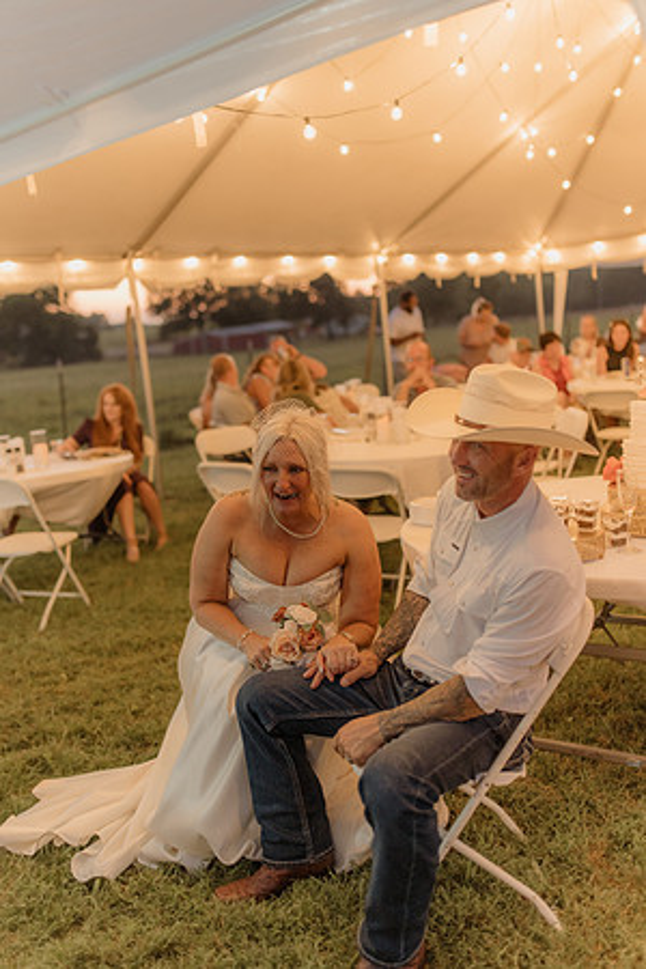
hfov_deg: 37.9
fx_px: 942
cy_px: 484
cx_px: 323
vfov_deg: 54.4
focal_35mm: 35
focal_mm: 35
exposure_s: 1/125
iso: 800
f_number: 1.4
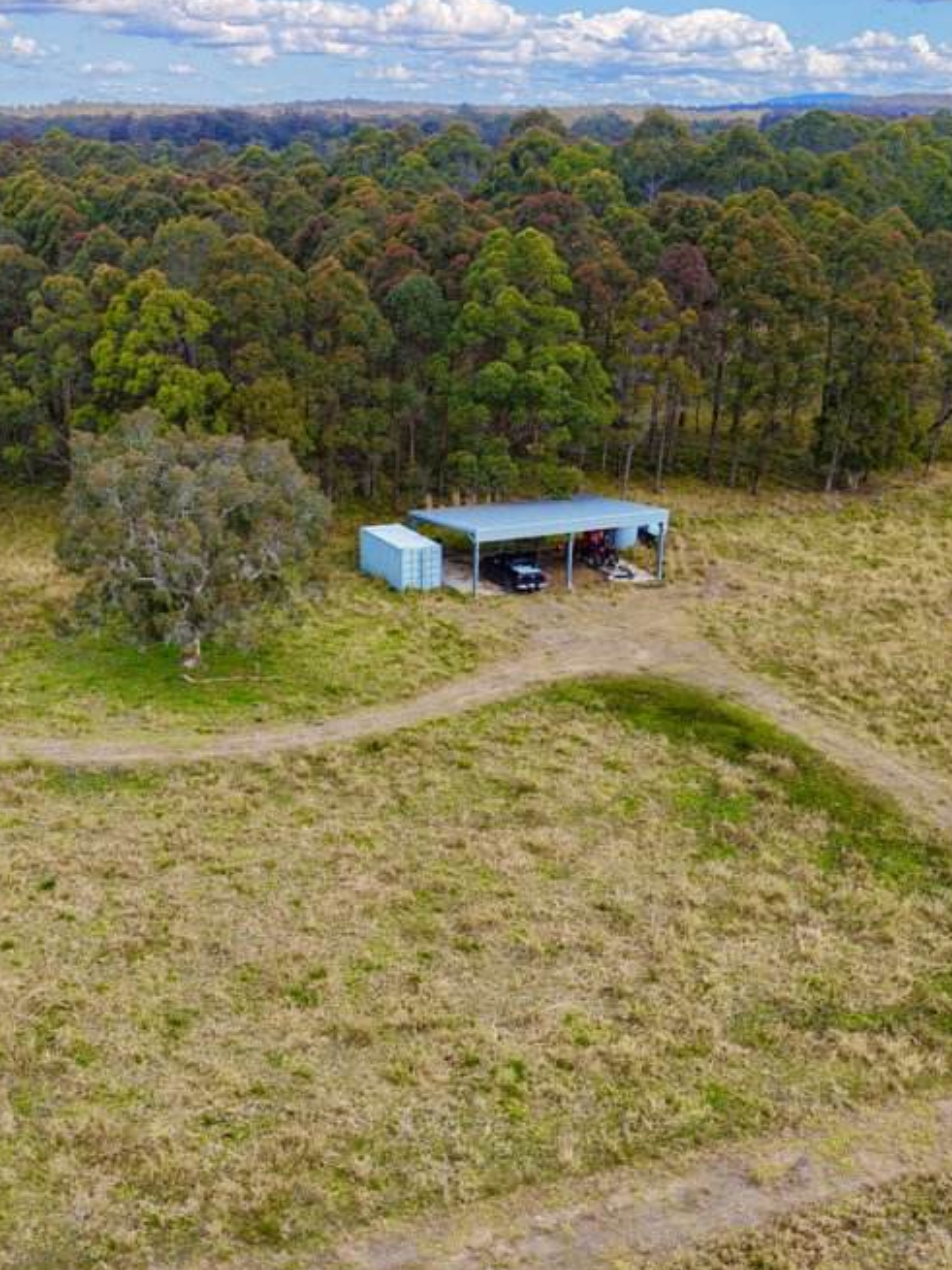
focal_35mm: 44
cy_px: 739
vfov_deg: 42.8
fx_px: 1614
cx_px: 370
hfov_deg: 32.7
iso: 100
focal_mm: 8.67
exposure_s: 1/800
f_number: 1.8
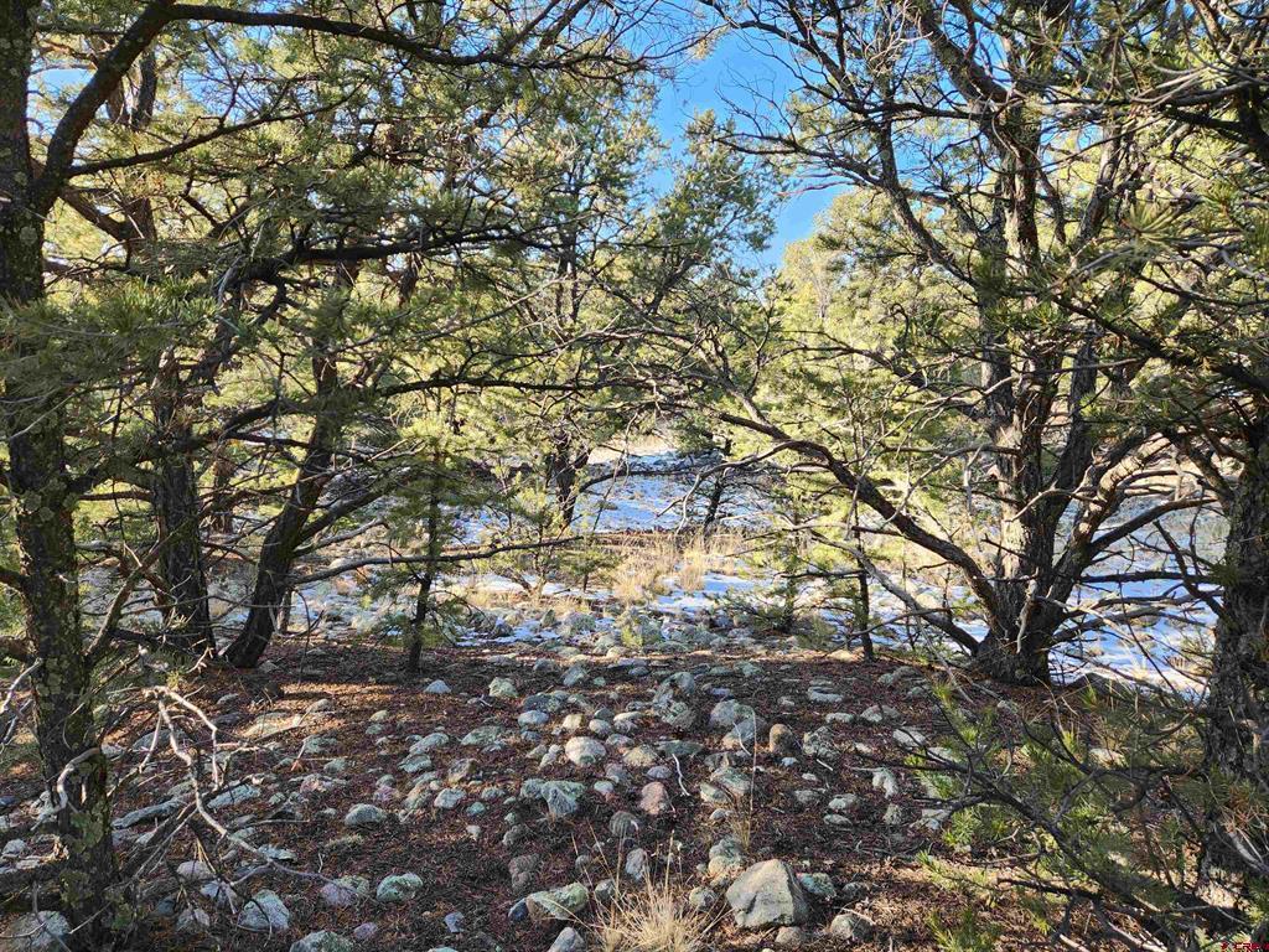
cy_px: 476
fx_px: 843
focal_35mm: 23
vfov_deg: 58.9
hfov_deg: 73.9
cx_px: 634
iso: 32
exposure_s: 1/180
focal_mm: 5.4
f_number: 1.8
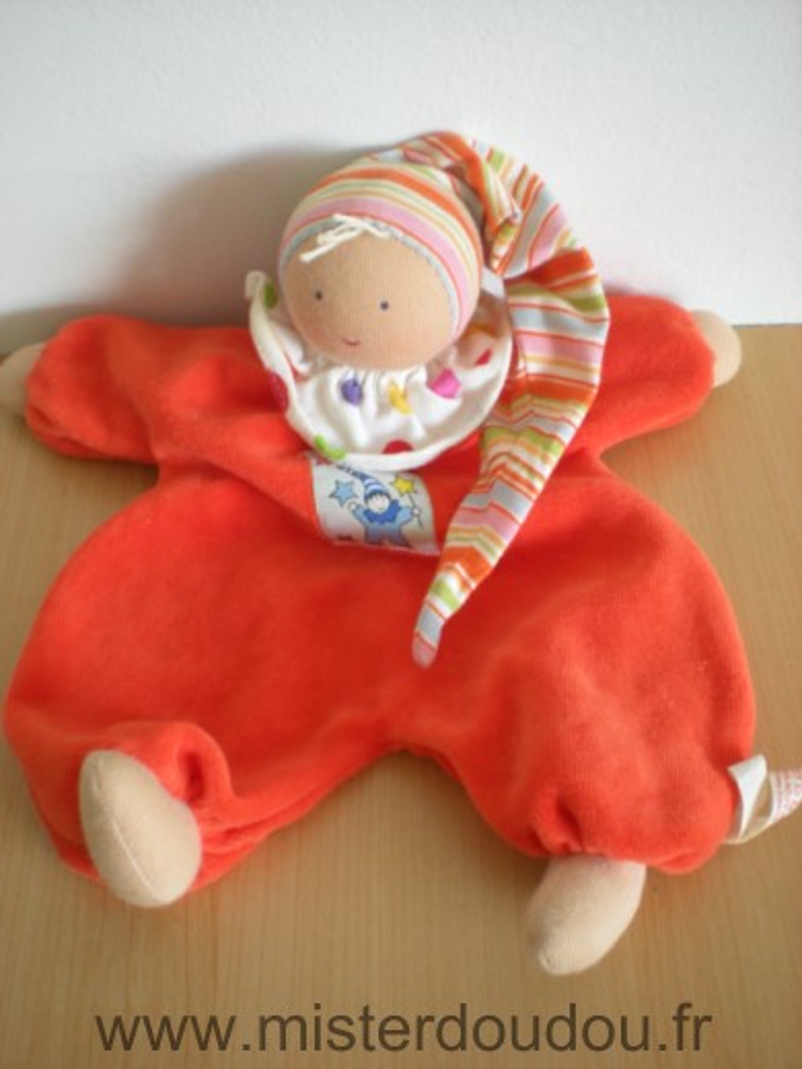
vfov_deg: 49.0
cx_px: 401
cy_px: 534
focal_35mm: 38
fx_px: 1174
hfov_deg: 37.7
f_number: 3.1
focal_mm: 6.3
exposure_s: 1/41.2
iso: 200
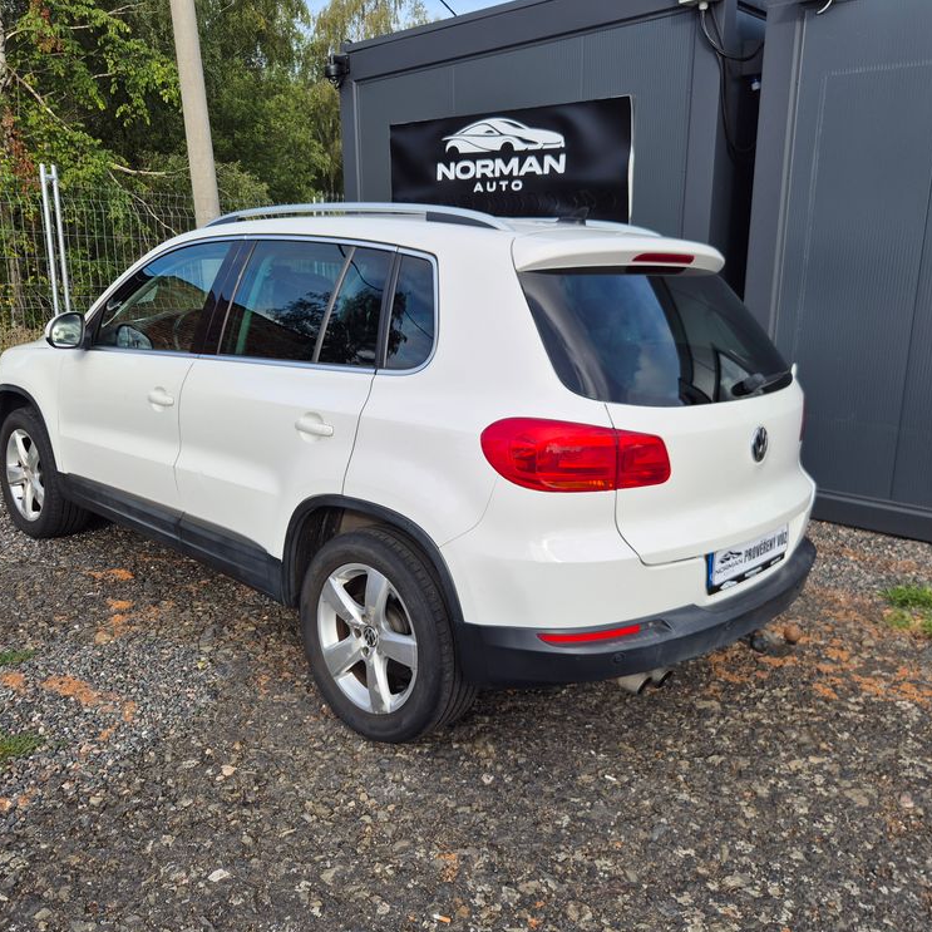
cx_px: 455
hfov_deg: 57.3
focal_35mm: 28
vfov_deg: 57.3
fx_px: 853
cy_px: 460
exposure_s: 1/908
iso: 25
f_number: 1.8
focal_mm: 5.4
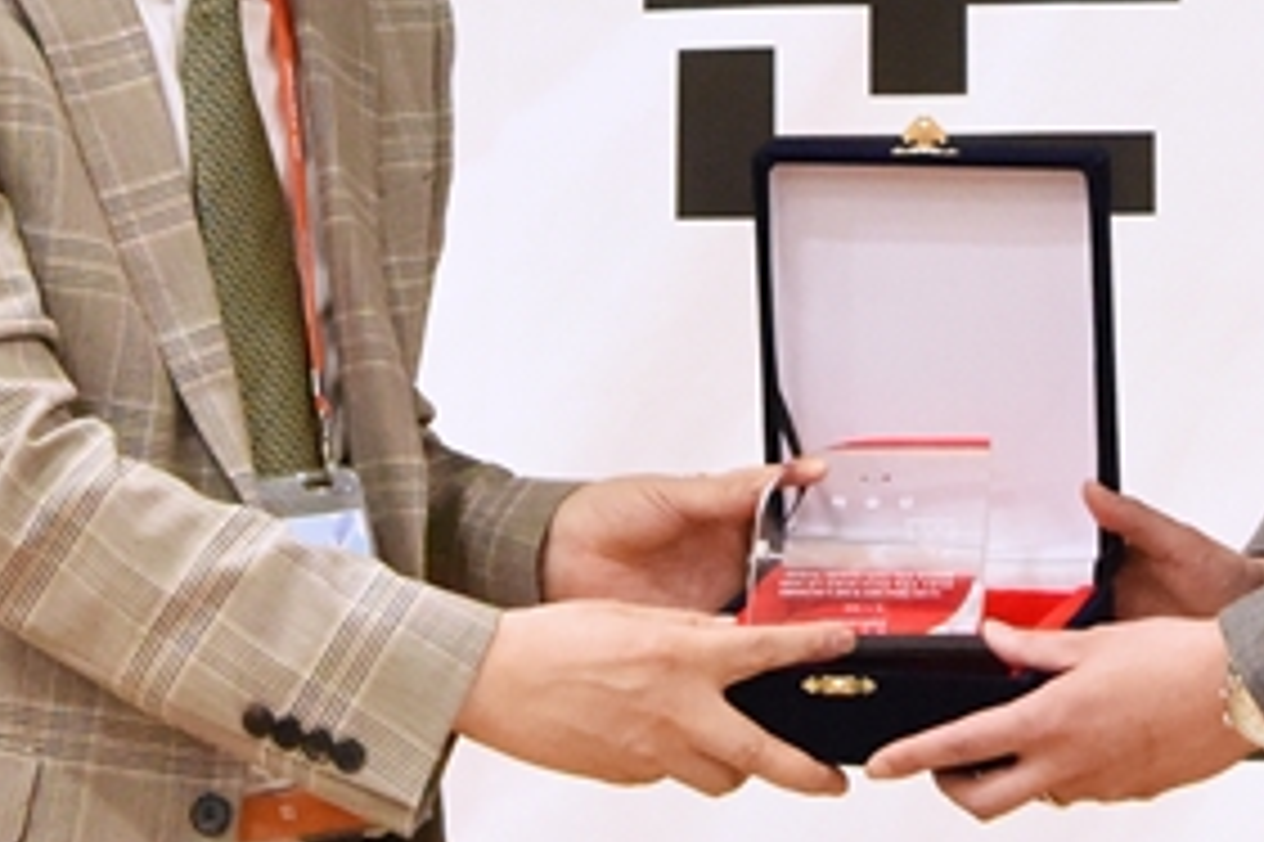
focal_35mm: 121
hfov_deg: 16.9
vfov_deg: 11.2
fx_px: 4246
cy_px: -70
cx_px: 684
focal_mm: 34
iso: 6400
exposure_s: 1/250
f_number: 5.6
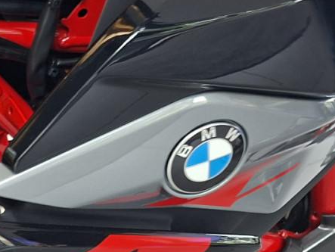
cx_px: -176
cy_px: 266
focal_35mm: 83
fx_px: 804
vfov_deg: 17.3
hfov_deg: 20.1
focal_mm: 5.54
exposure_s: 1/30
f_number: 1.8
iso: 320
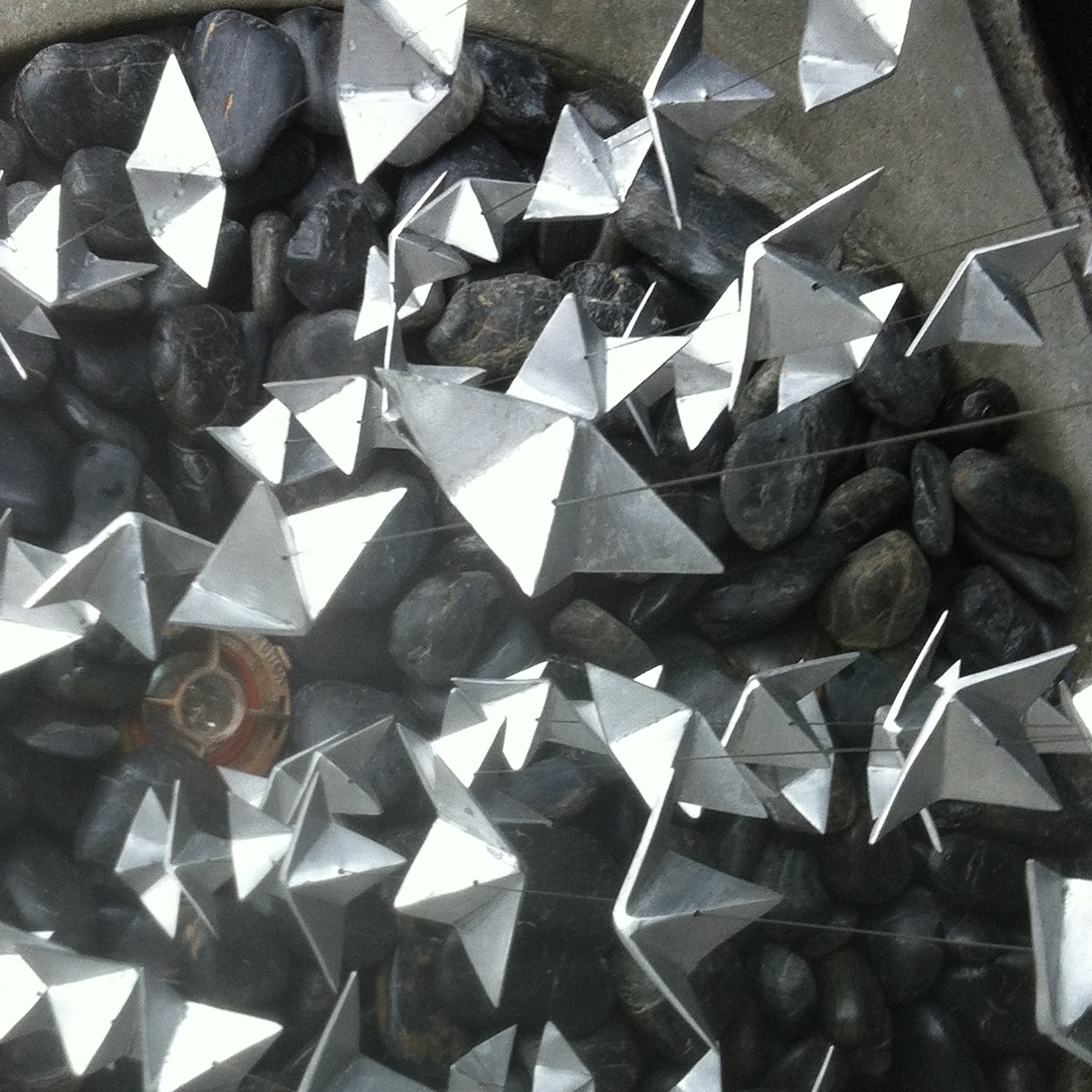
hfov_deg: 23.4
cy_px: 829
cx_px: 272
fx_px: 2605
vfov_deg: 23.4
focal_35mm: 73
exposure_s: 1/120
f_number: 2.8
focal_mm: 3.85
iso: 100
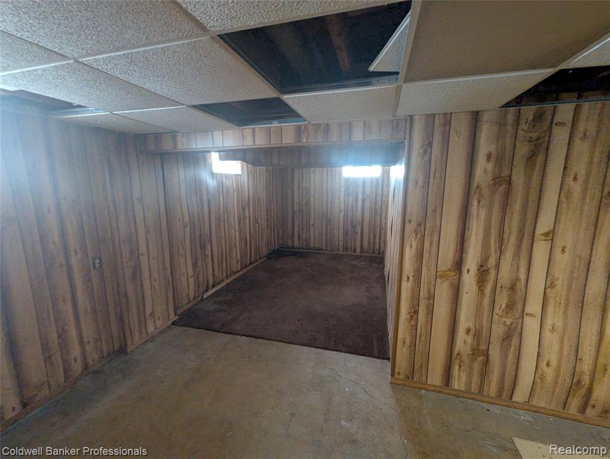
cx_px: 305
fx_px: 229
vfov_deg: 90.1
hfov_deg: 106.1
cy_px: 230
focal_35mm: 13
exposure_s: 1/23.8
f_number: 2.2
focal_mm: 1.95
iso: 660
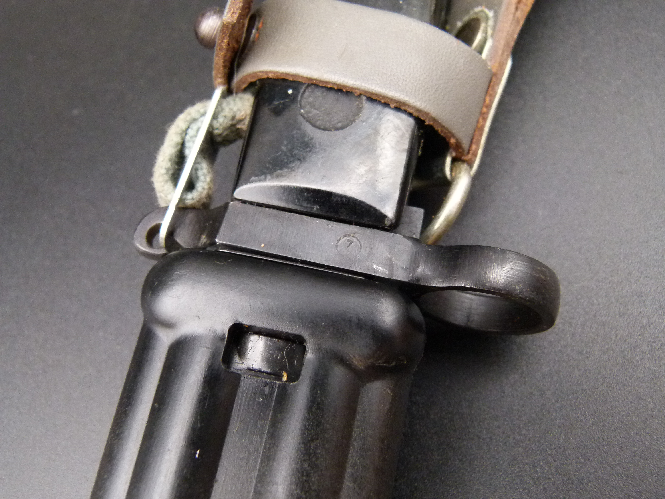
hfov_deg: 56.8
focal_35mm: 32
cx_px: 332
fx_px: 615
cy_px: 250
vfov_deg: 44.2
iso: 400
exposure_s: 1/60
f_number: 3
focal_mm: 5.7
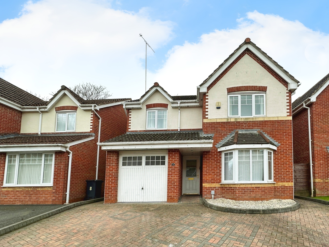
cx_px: 187
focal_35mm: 17
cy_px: 136
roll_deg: -0.2
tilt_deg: +10.2
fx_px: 162
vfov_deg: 74.6
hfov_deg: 90.4
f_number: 2.2
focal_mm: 2.22
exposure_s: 1/690
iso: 40
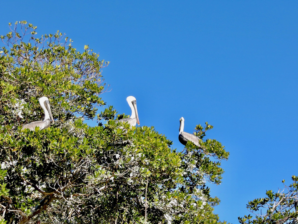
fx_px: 930
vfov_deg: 13.7
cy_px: 112
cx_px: 149
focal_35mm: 108
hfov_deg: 18.2
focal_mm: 19.6
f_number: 6.6
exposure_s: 1/178
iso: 100
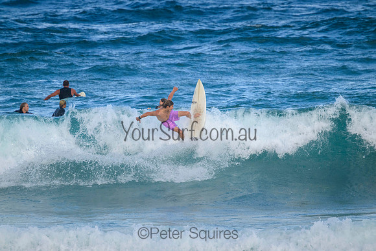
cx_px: 188
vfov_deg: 1.7
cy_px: 126
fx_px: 8357
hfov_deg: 2.6
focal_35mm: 800
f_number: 11
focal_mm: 800
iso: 1800
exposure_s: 1/1600
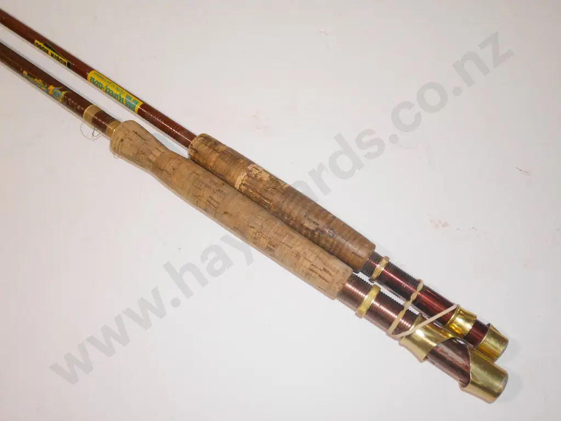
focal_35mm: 30
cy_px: 210
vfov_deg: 46.8
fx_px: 486
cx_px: 280
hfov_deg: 59.9
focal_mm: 15
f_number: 4
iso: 3200
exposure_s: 1/320
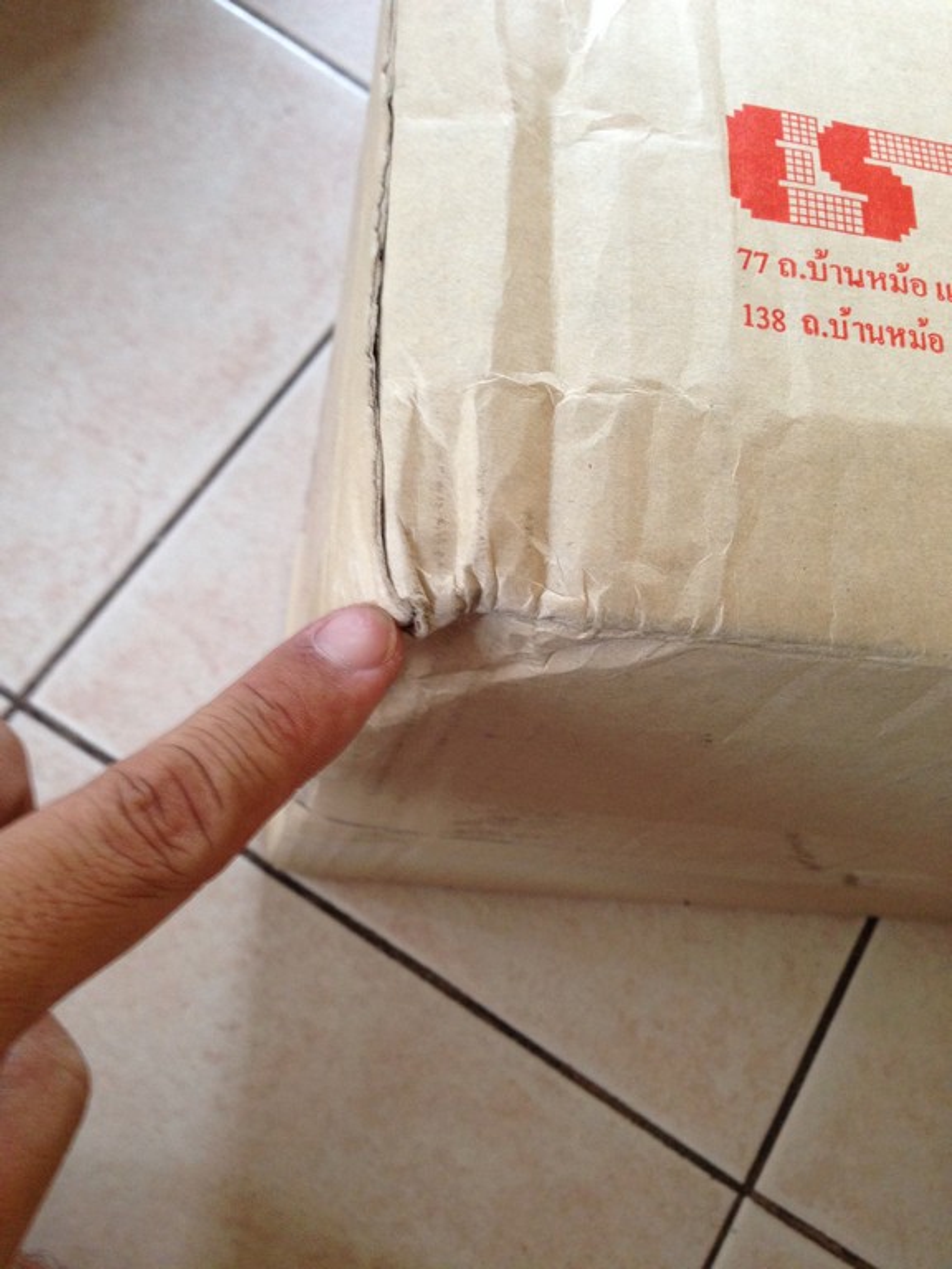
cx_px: 476
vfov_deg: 55.4
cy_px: 634
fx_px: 1210
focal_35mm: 33
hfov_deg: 42.9
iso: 160
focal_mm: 4.12
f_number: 2.4
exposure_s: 1/20
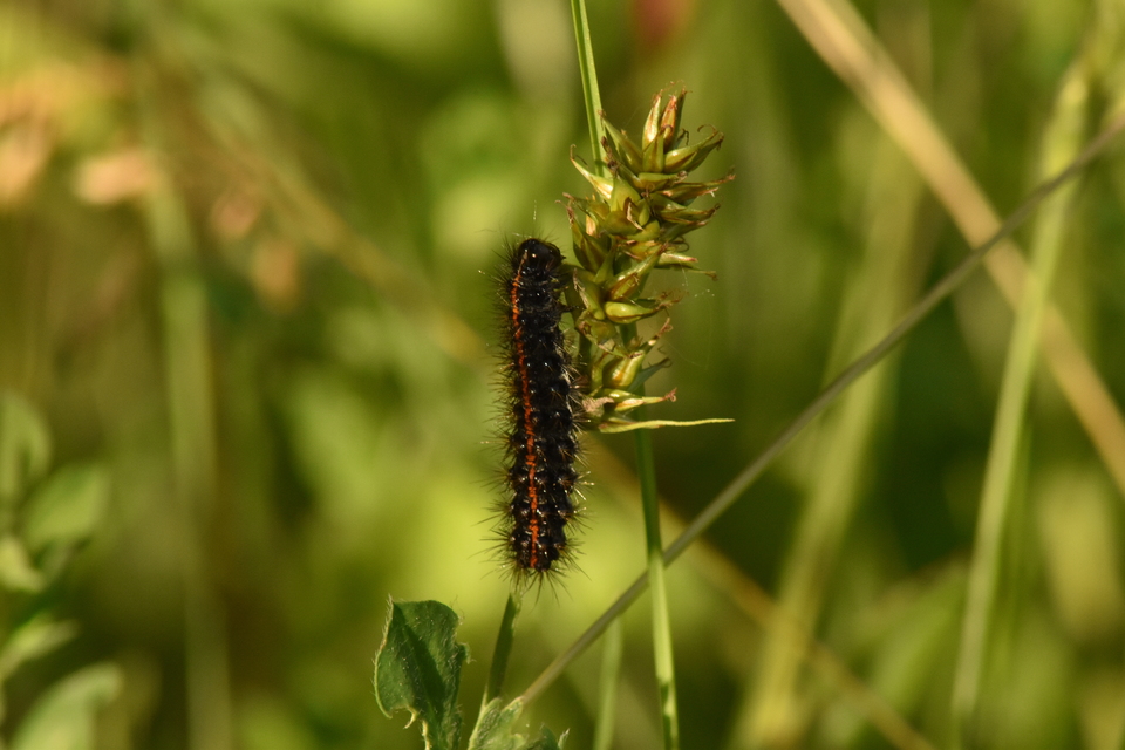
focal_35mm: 450
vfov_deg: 3.1
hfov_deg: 4.6
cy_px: 375
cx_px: 562
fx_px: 14061
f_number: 20
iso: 2000
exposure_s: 1/400
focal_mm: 300
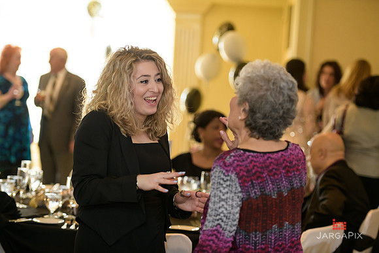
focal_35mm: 105
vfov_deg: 13.0
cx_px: 190
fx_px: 1106
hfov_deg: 19.5
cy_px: 126
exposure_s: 1/125
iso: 1600
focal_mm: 105
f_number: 3.2
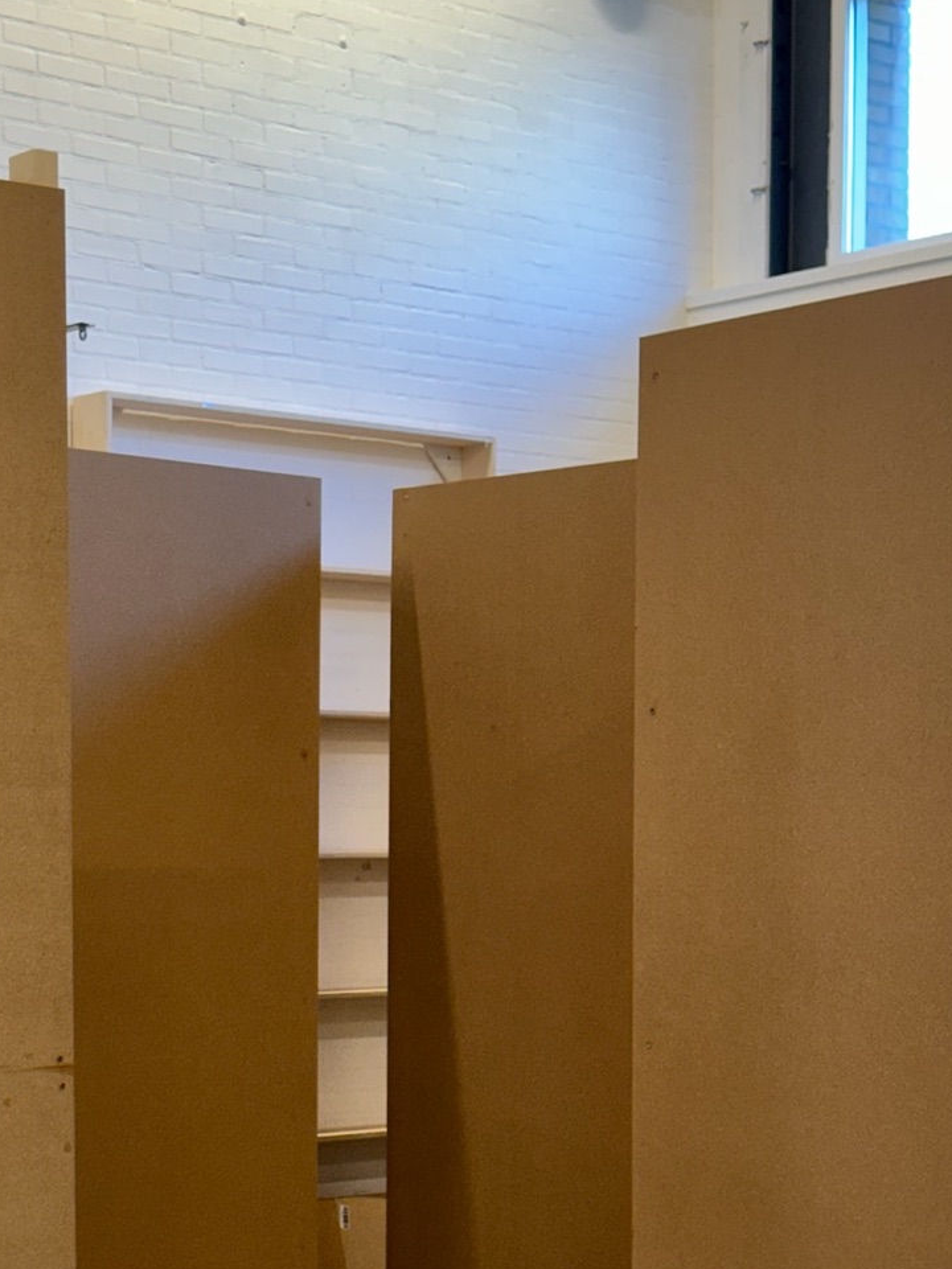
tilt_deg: -1.5
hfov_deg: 18.2
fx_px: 2934
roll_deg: +0.7
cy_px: 939
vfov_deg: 24.2
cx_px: 165
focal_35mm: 80
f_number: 1.78
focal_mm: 6.76
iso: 80
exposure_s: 1/100
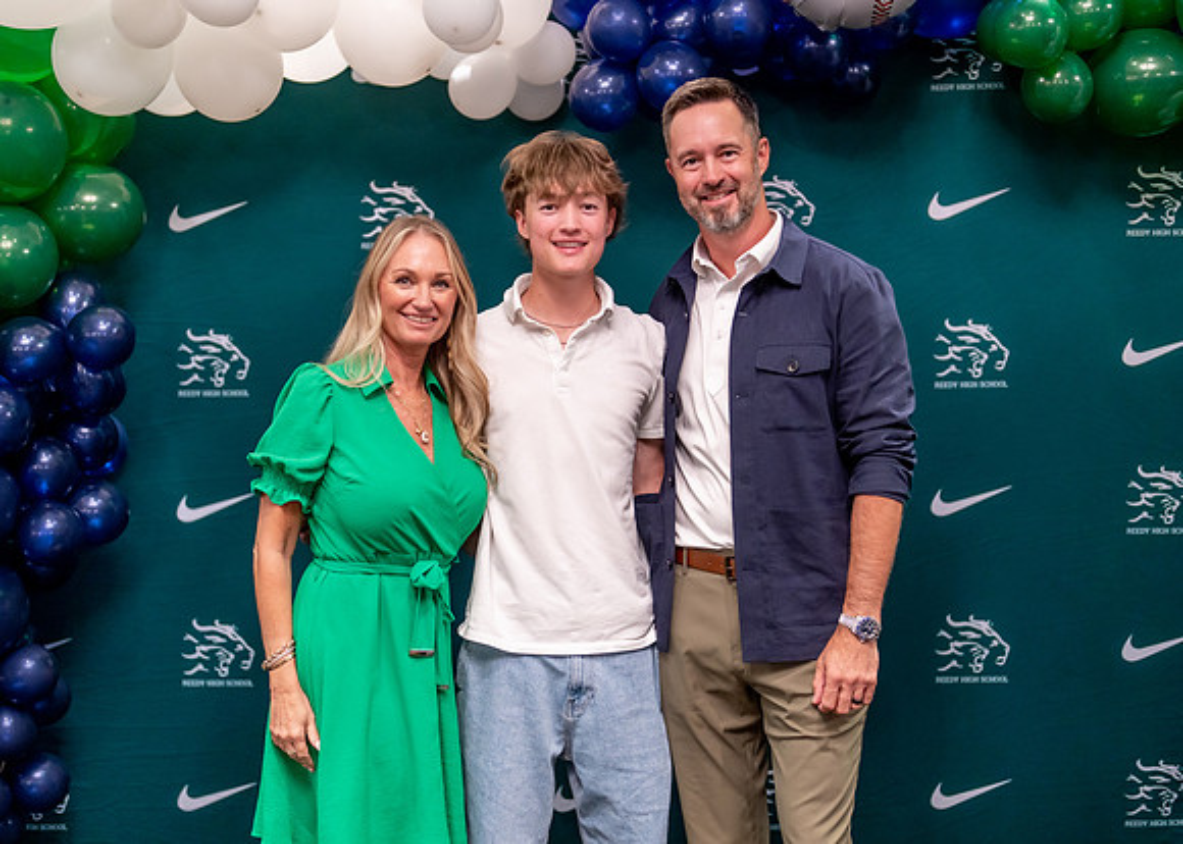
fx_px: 1803
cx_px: 592
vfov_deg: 26.4
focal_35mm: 54
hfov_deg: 36.3
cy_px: 422
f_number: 1.2
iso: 800
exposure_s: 1/320
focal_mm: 50
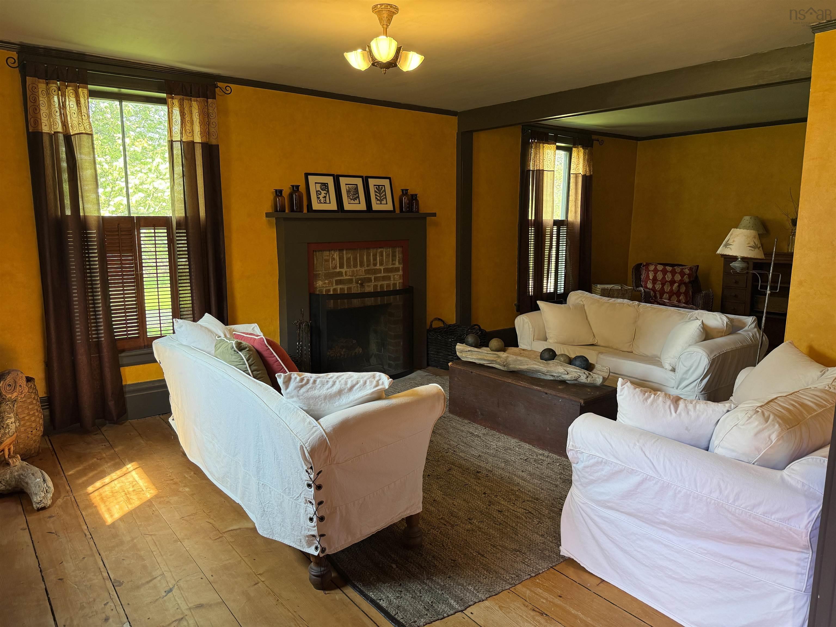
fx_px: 580
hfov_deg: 71.6
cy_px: 314
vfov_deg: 56.8
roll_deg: +0.0
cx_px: 418
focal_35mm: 24
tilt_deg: -9.4
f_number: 1.78
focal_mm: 6.76
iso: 200
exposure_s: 1/120
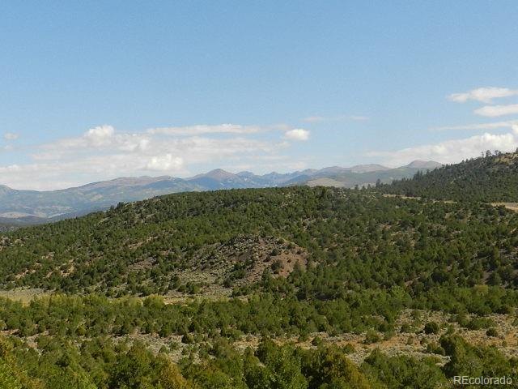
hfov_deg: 28.6
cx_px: 259
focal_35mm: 68
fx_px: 1018
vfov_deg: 21.6
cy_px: 194
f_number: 4.7
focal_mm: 12.1
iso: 160
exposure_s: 1/100
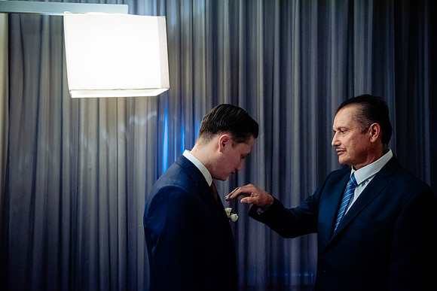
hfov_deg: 46.4
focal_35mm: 42
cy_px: 146
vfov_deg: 31.9
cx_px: 218
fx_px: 510
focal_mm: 42
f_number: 2.8
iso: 6400
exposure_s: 1/125
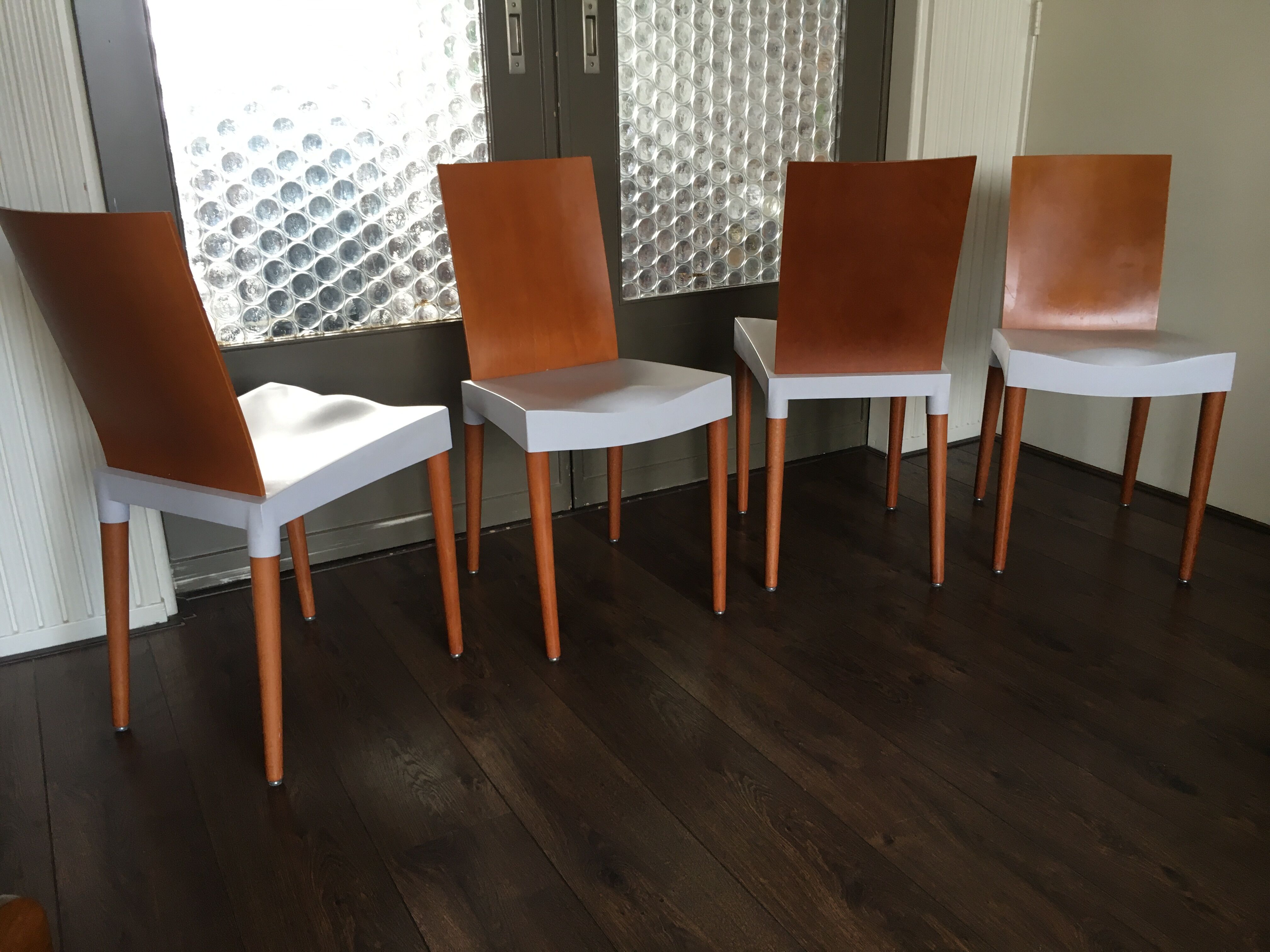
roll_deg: +0.0
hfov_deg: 61.7
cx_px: 635
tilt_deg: -18.9
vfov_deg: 48.2
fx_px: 1064
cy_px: 476
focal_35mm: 29
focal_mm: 4.15
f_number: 2.2
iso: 80
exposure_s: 1/33
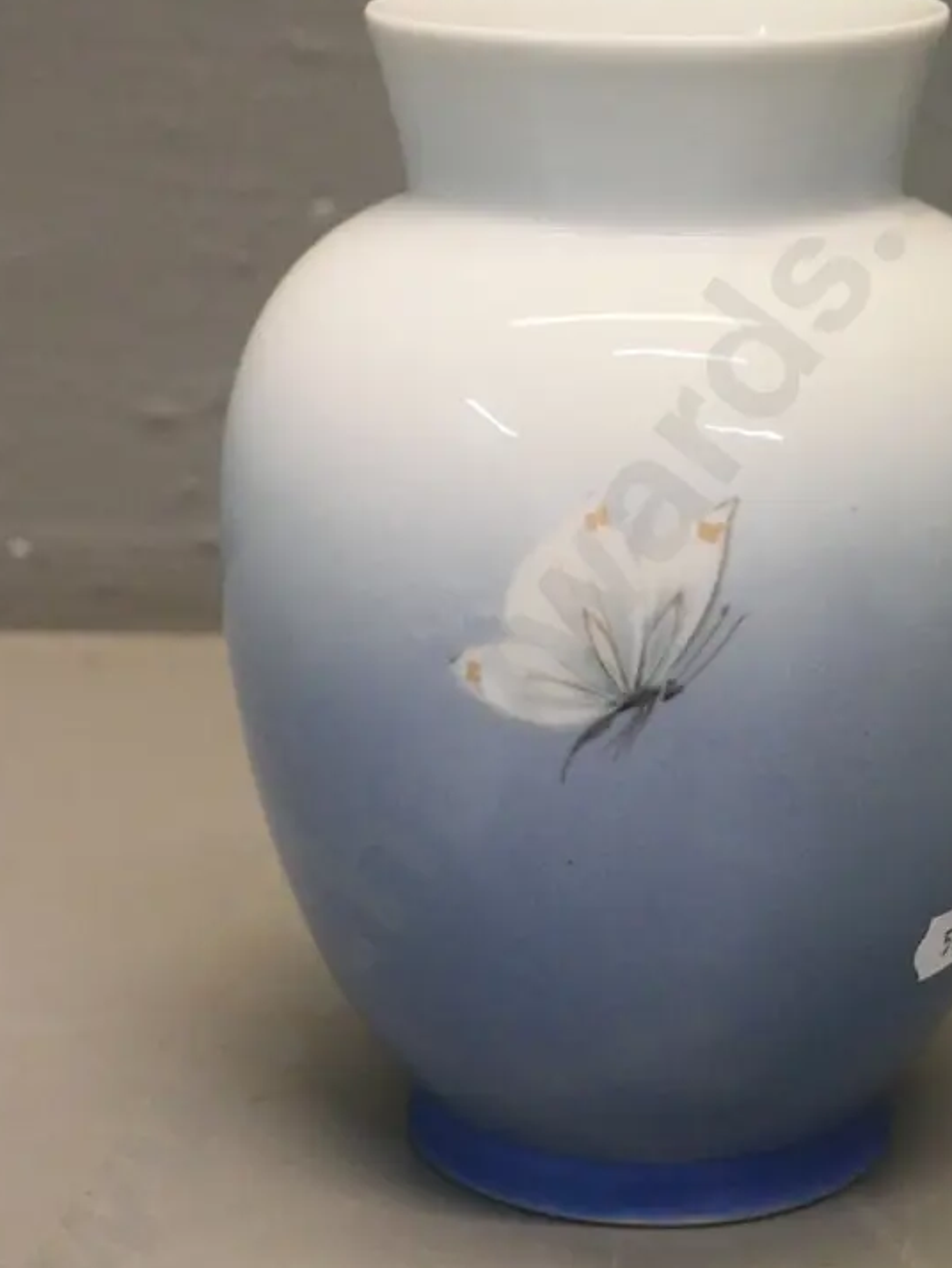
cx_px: 602
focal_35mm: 86
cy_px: 572
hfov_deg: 17.2
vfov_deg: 22.7
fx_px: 3152
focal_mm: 30
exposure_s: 1/250
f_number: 5.6
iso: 3200
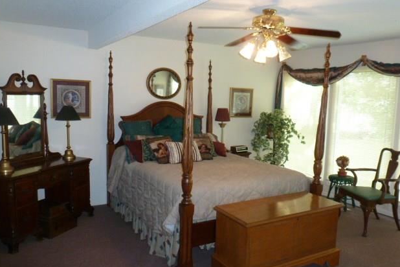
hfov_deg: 65.5
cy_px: 134
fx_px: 311
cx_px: 198
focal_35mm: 28
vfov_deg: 46.4
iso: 400
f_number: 3.4
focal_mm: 4.7
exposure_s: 1/60
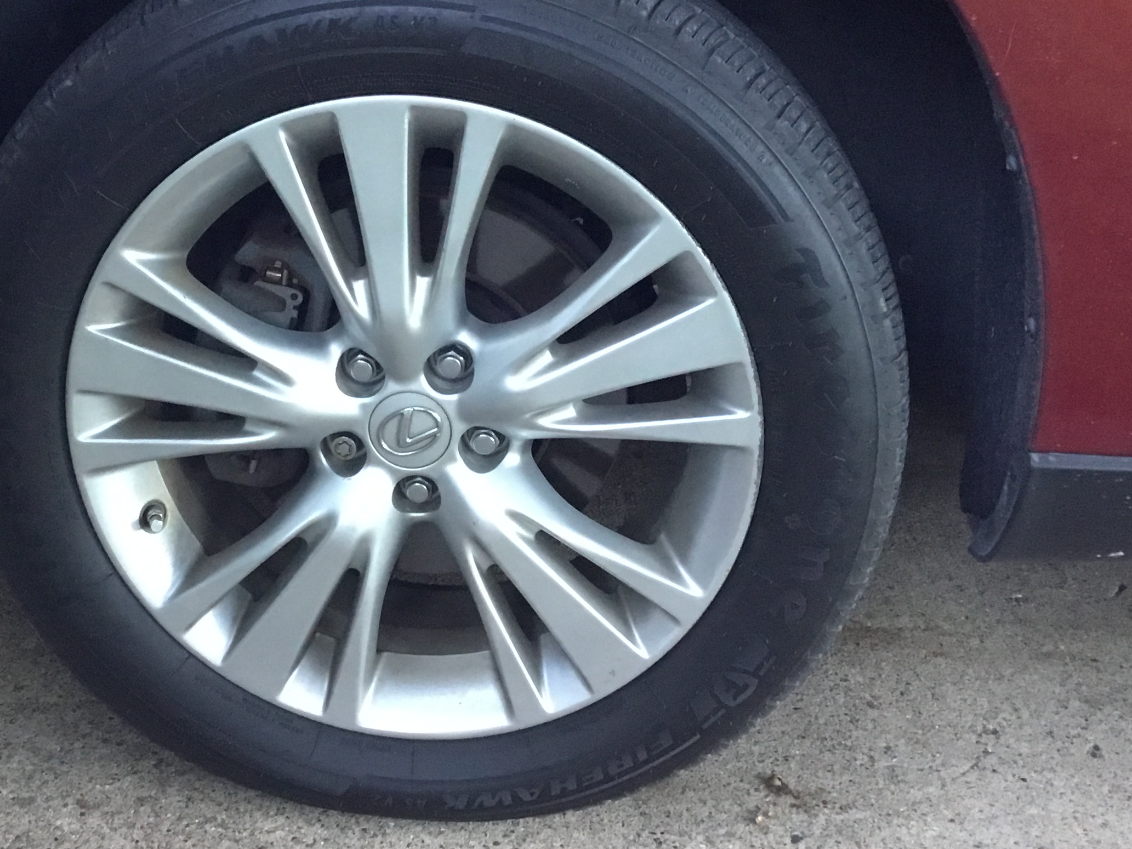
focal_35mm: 49
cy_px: 352
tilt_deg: -21.9
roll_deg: +5.1
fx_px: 1602
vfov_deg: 29.6
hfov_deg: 38.7
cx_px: 425
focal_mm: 3.3
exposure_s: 1/30
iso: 200
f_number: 2.4
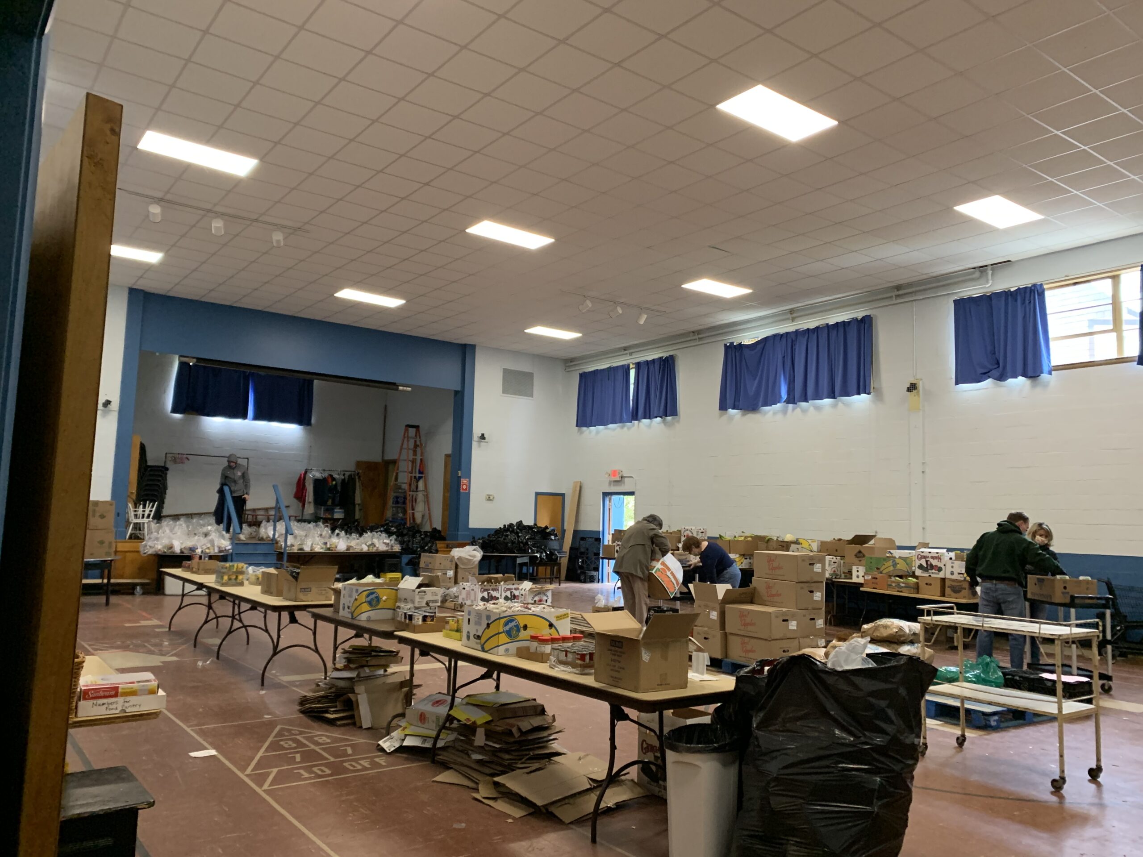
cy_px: 428
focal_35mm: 26
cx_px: 572
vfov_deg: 53.1
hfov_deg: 67.3
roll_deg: -0.1
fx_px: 859
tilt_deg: +7.2
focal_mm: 4.25
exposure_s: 1/60
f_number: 1.8
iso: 320
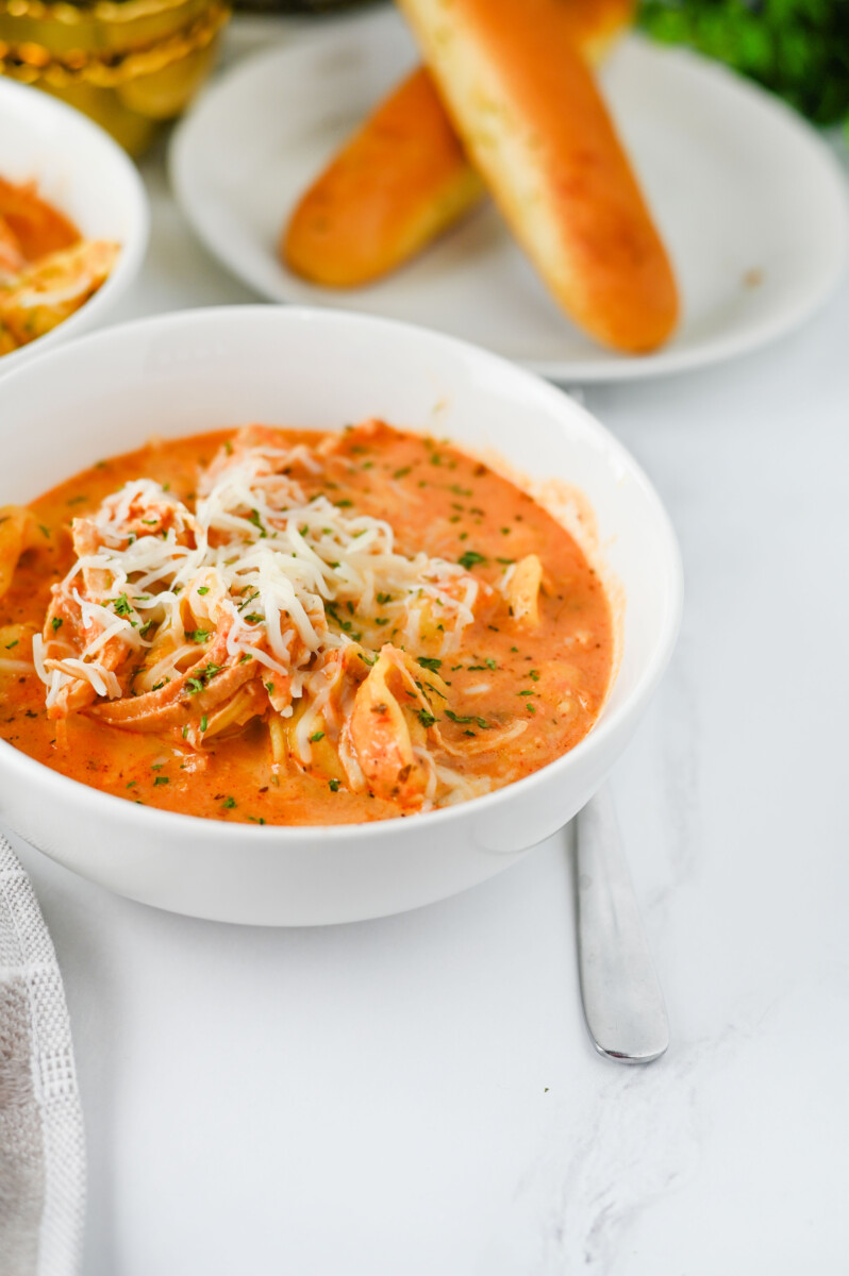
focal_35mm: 50
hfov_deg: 26.9
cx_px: 424
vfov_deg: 39.6
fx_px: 1772
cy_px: 638
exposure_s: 1/100
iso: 250
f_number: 4
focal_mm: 50
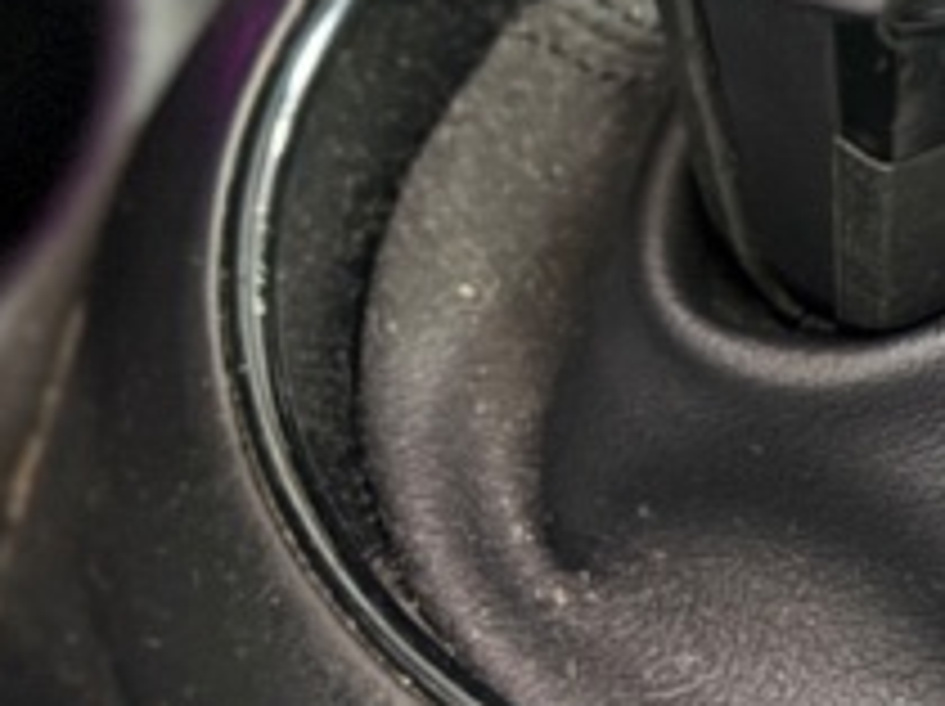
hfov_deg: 10.5
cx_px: 1386
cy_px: 589
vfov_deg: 8.1
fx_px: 4990
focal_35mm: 183
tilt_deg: -60.1
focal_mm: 6.76
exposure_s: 1/20
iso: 1600
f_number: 1.78
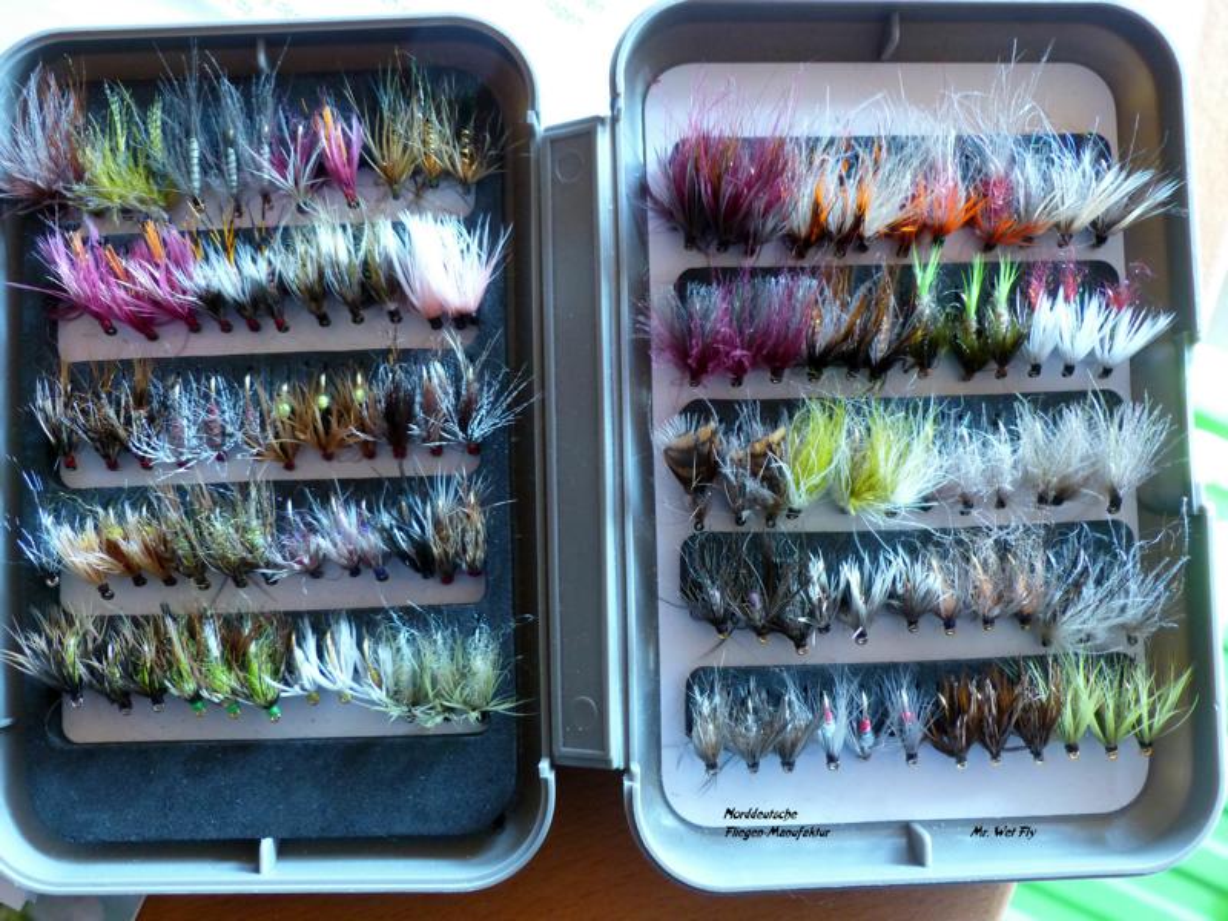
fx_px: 1171
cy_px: 460
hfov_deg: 55.4
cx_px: 614
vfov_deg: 42.9
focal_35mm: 33
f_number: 2.8
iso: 400
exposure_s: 1/40
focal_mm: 5.9
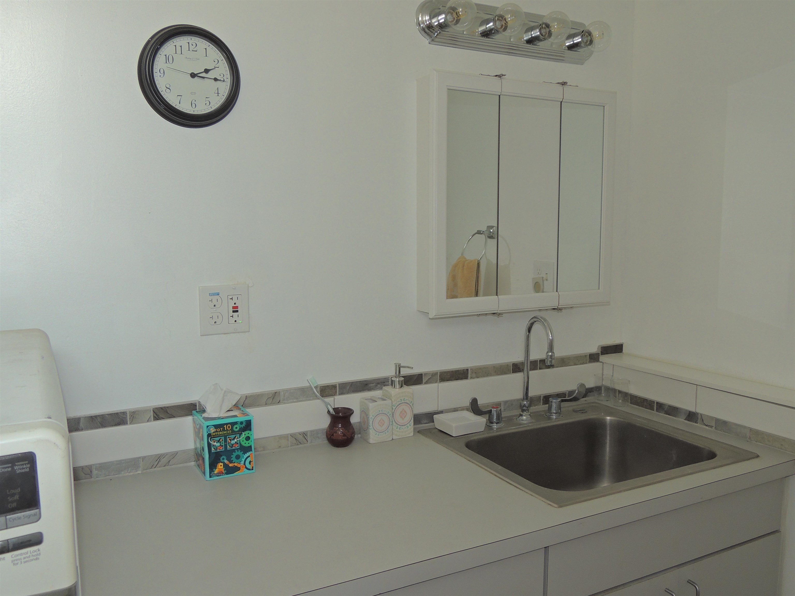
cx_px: 398
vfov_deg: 46.8
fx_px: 689
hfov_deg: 60.0
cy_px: 298
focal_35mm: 30
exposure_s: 1/40
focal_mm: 5.3
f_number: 3.1
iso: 180
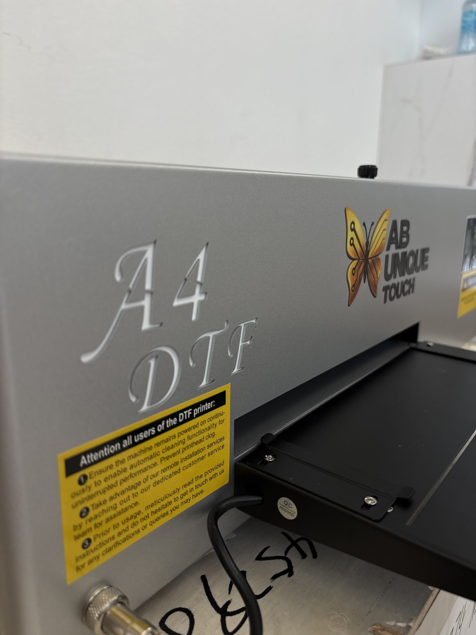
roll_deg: -0.3
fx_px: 477
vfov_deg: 67.3
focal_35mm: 26
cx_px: 238
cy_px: 318
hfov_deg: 53.1
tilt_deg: -13.6
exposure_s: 1/90
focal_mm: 5.96
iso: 125
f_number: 1.6
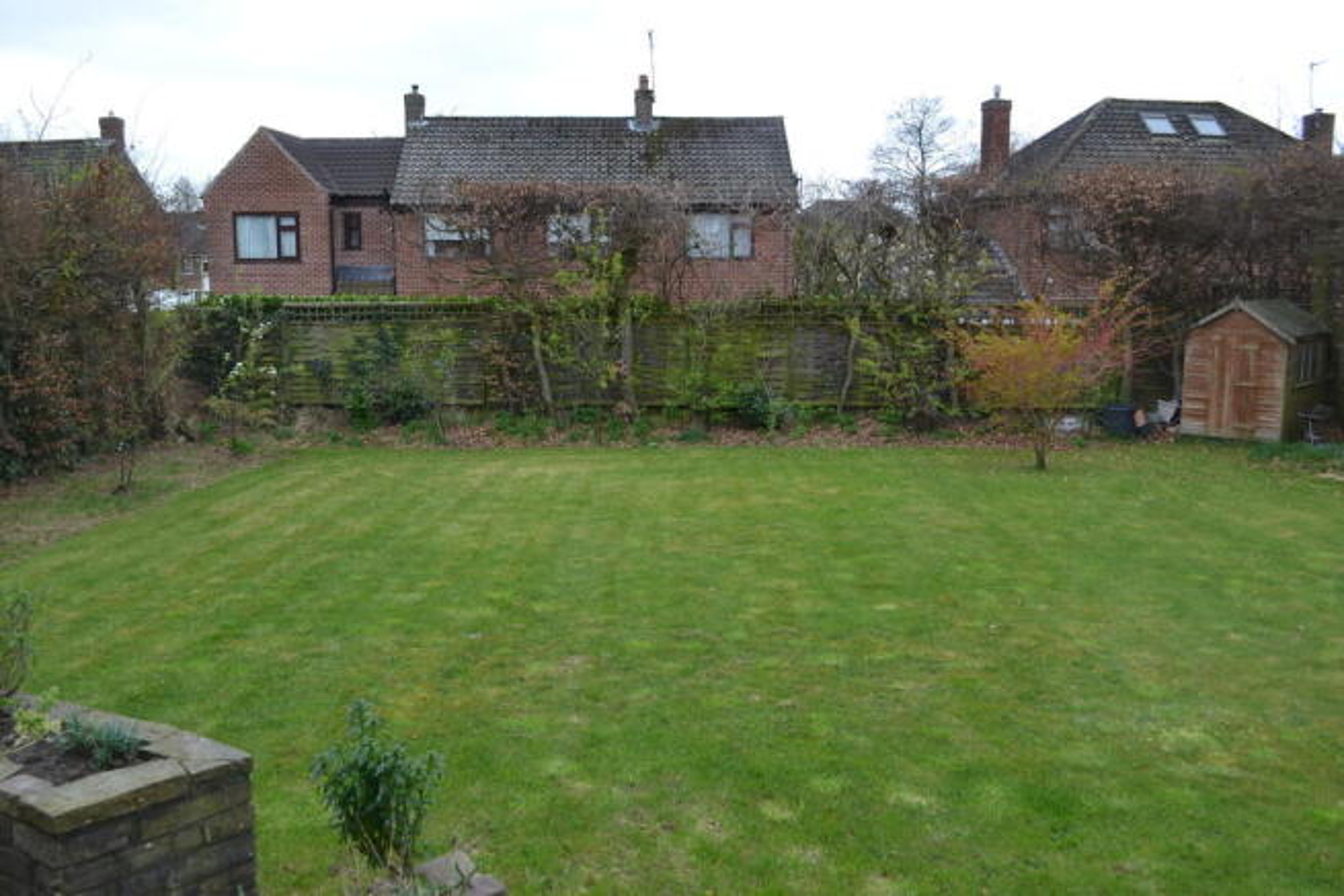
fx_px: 1120
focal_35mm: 30
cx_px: 672
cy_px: 448
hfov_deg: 61.9
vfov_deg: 43.6
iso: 140
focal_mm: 20
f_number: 5.6
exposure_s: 1/125
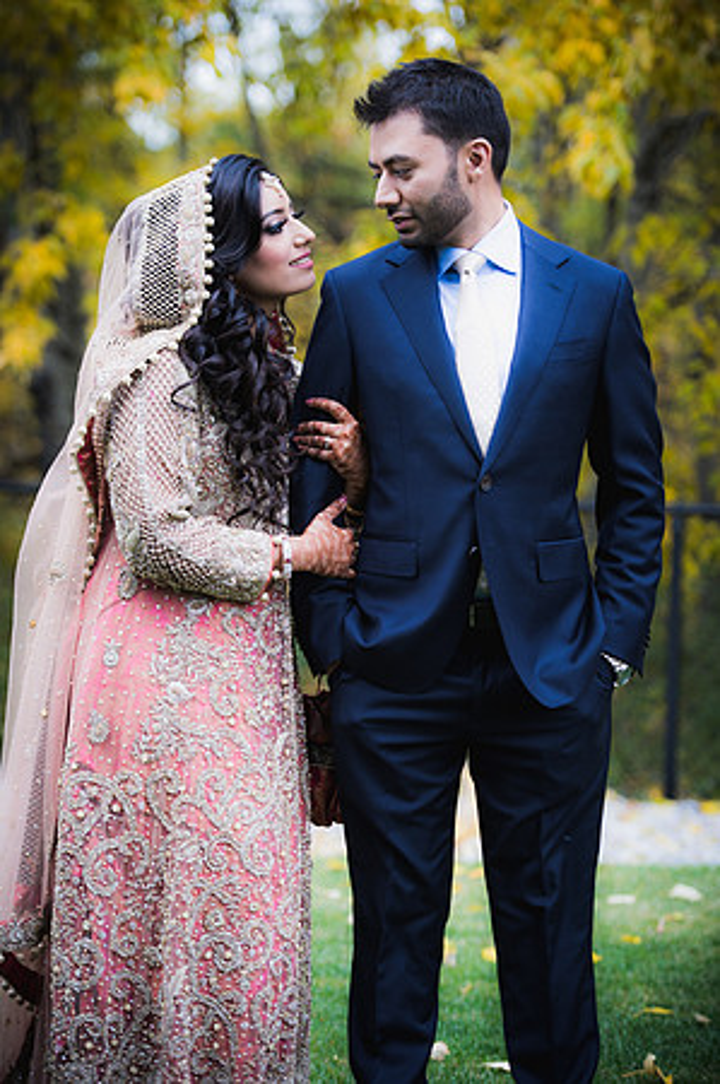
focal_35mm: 100
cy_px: 542
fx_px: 3007
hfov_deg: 13.7
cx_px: 360
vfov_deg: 20.4
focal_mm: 100
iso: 200
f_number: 2.8
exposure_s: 1/320
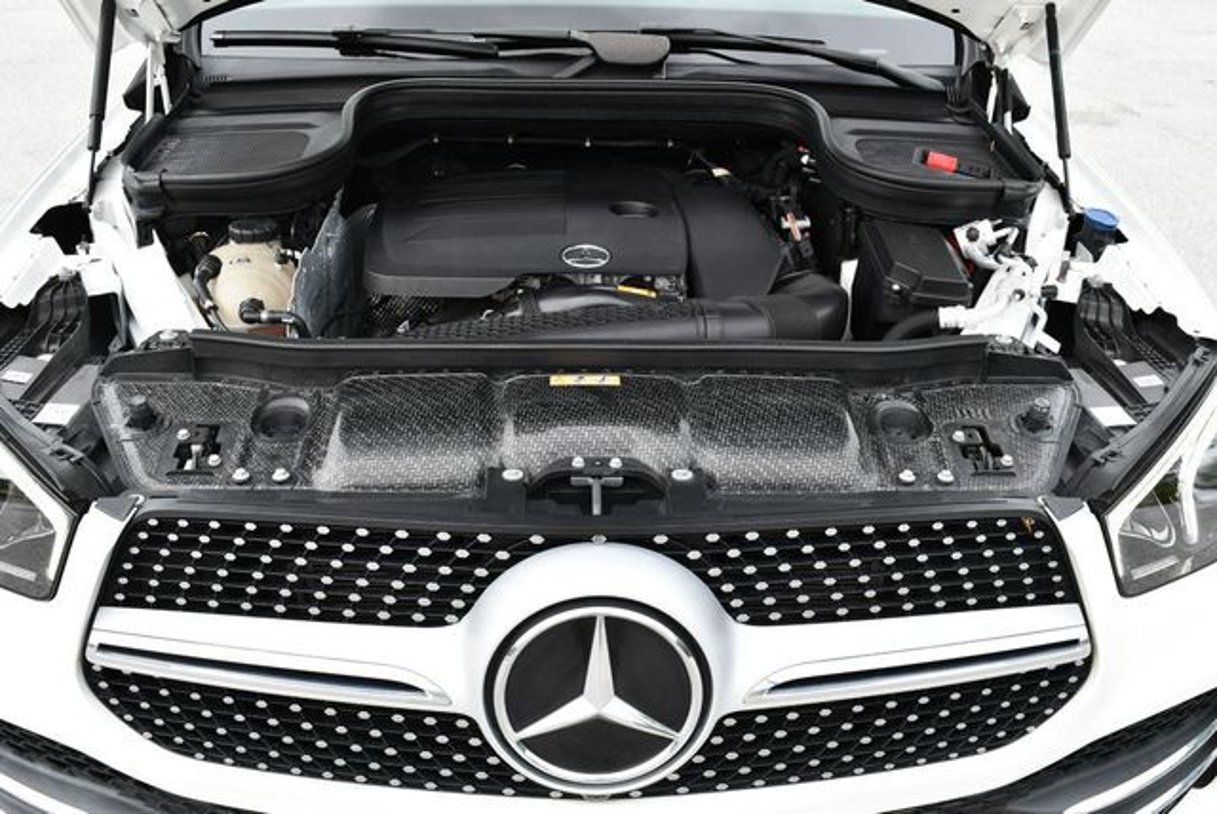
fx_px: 1218
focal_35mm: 36
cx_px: 608
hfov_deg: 53.1
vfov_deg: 36.9
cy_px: 407
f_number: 5.6
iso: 280
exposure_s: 1/250
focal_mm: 18
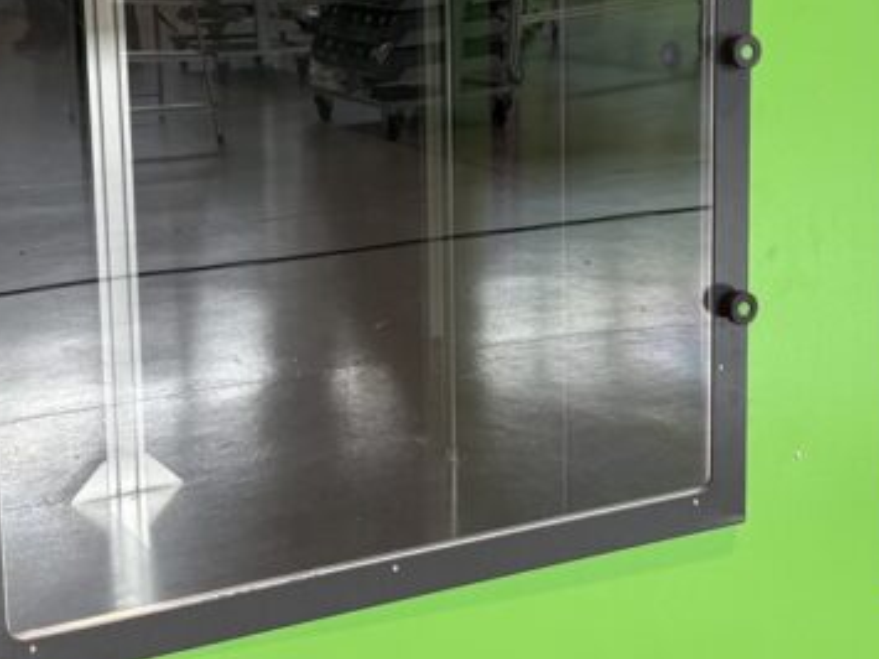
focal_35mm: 75
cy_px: 144
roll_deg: +1.4
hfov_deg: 26.0
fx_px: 1904
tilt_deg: -10.1
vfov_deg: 19.5
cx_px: 515
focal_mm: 5.96
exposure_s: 1/100
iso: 125
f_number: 1.6
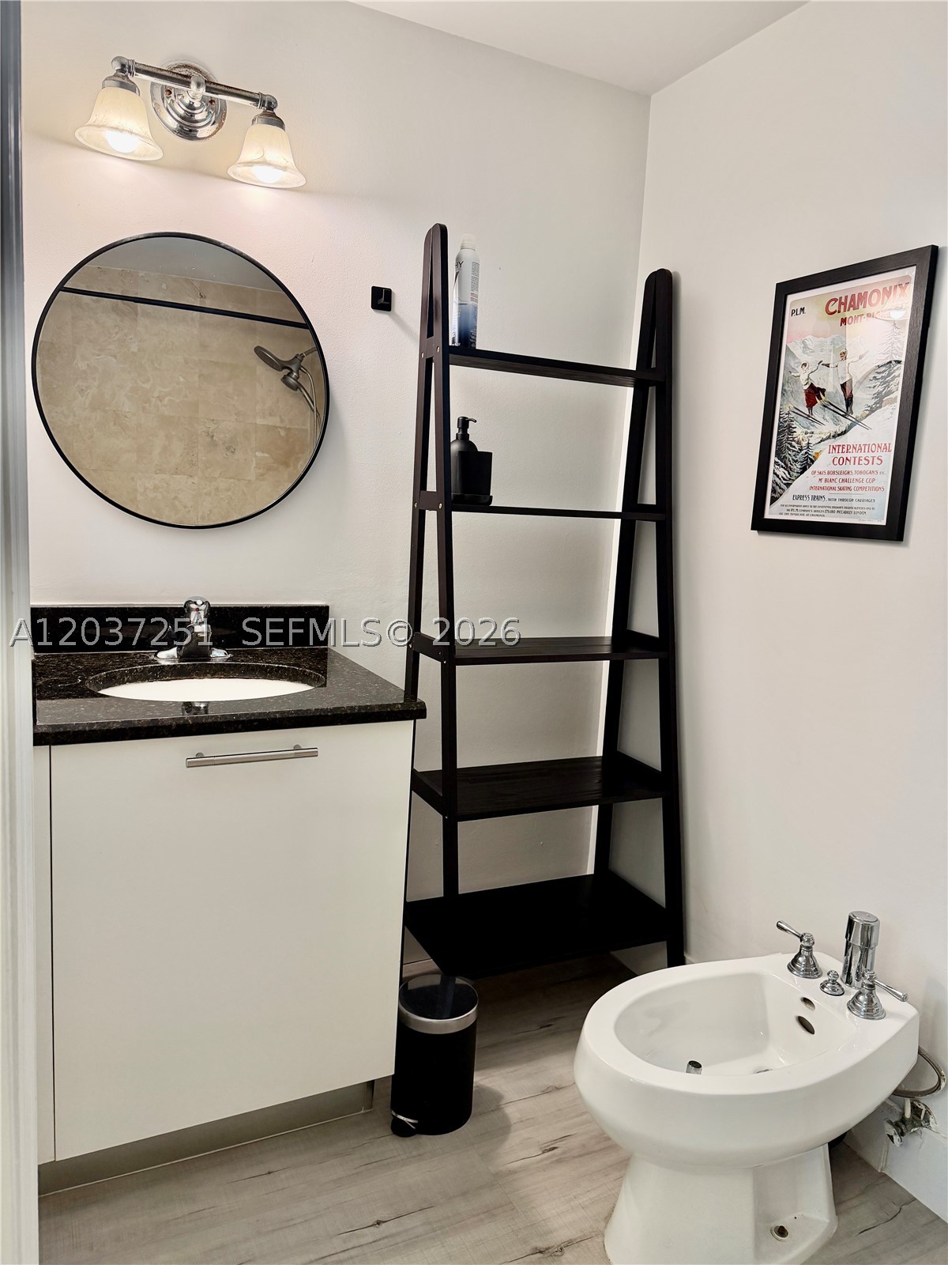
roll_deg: -3.8
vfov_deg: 71.6
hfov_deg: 56.8
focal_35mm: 24
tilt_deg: -7.2
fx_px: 876
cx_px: 474
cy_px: 632
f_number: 1.78
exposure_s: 1/120
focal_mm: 6.76
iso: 200
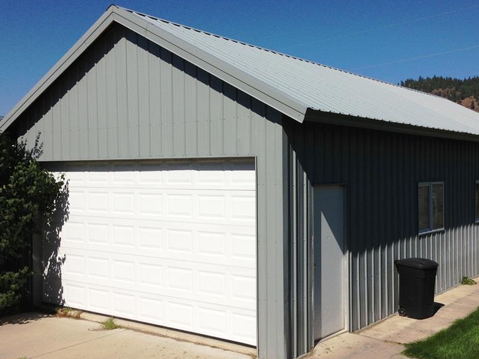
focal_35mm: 44
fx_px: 609
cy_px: 181
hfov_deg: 42.7
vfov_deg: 32.9
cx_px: 294
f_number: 2.4
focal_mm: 4.13
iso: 50
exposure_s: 1/3623
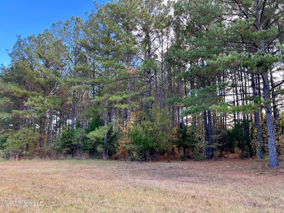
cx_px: 142
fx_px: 213
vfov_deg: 53.1
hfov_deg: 67.3
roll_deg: -1.0
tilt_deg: +10.4
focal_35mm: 26
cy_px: 106
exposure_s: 1/266
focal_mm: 5.7
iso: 50
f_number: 1.5
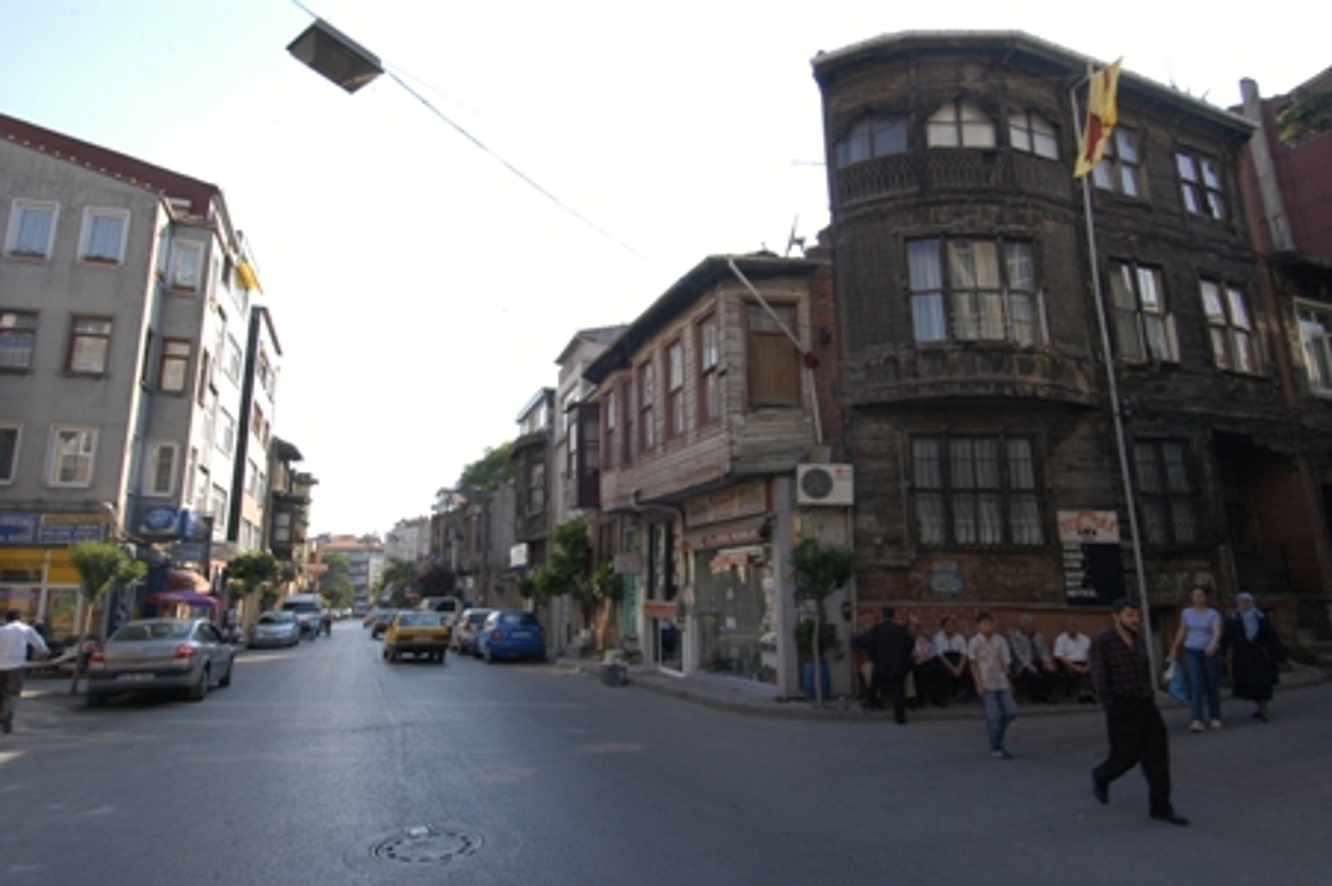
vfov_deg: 63.1
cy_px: 443
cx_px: 666
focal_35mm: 20
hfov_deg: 85.5
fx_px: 721
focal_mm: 13
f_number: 8
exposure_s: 1/250
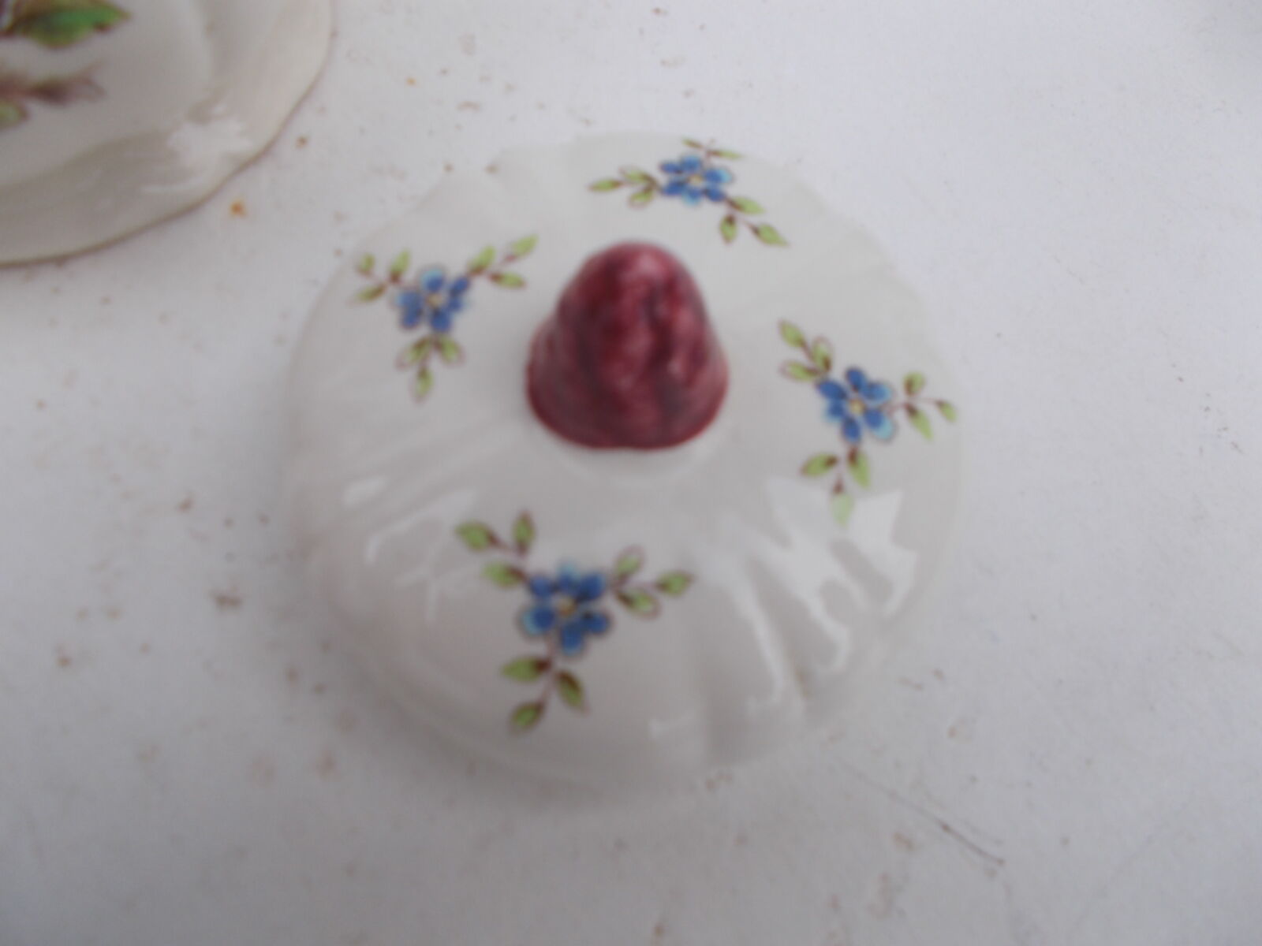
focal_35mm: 26
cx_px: 631
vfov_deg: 53.1
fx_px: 948
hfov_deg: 67.3
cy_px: 473
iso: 80
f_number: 3.2
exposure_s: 1/200
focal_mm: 4.6
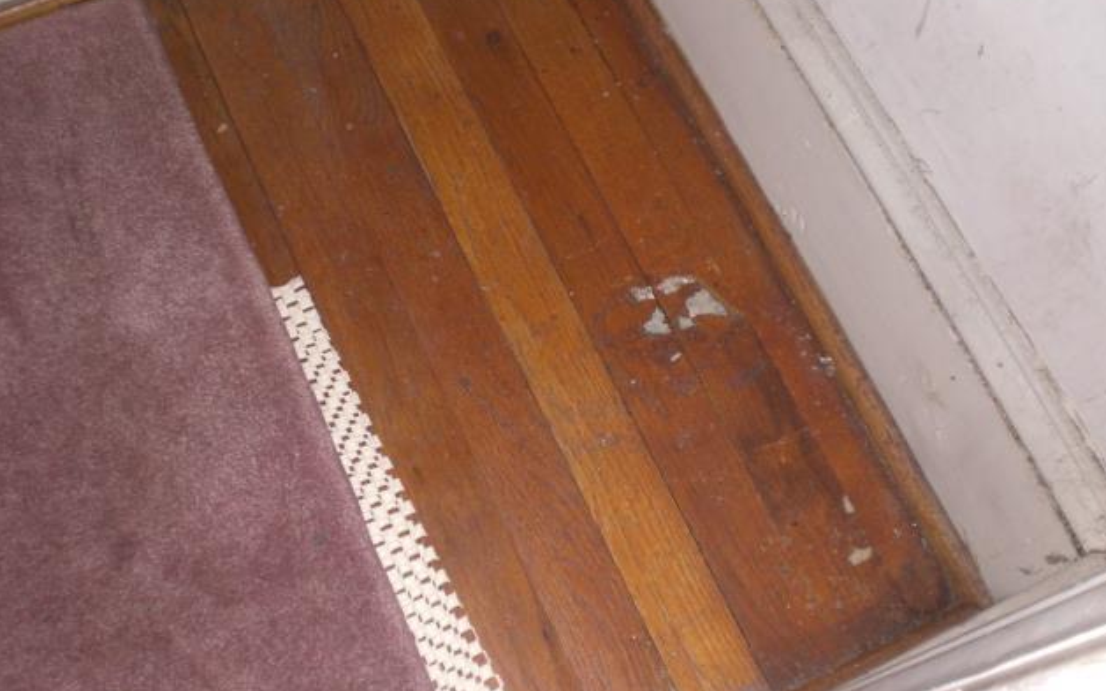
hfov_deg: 48.2
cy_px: 369
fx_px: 1236
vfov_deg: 31.2
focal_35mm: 41
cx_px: 556
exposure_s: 1/60
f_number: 3.1
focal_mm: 6.3
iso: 200
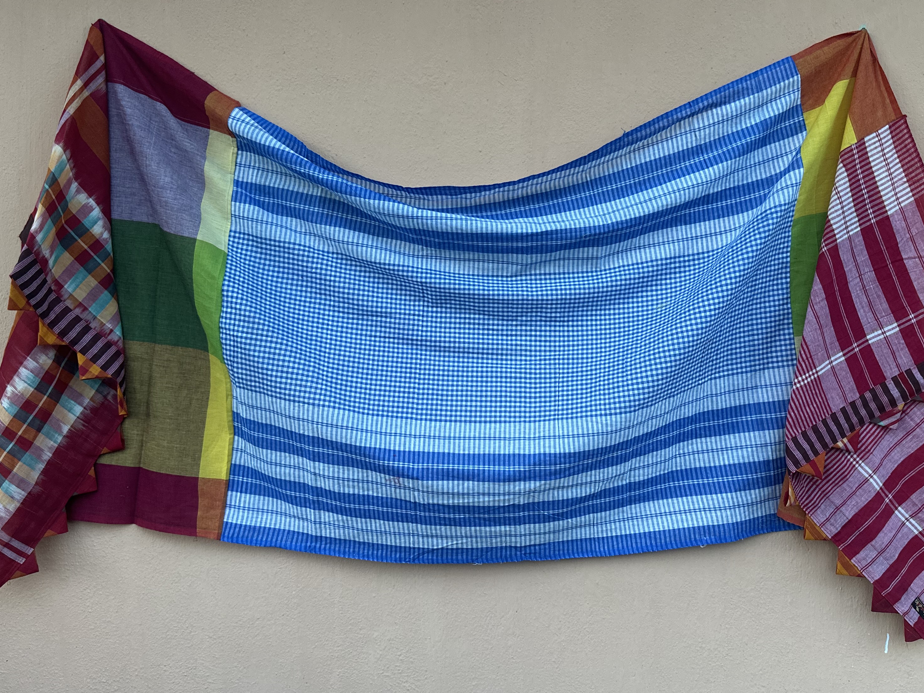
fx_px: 881
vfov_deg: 42.9
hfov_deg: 55.3
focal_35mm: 33
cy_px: 308
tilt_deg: -1.5
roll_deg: -0.2
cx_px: 493
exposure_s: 1/61
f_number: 1.78
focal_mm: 6.86
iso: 250
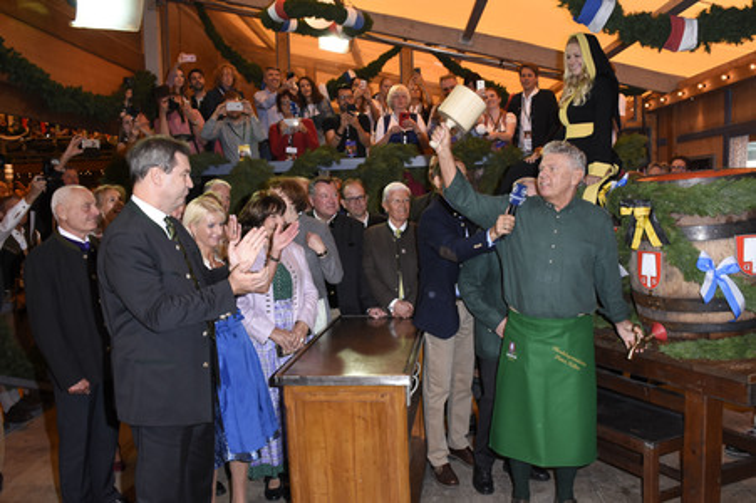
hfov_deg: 57.3
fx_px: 692
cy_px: 252
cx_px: 378
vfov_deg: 39.9
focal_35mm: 33
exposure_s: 1/160
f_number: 6.3
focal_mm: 22
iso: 1000
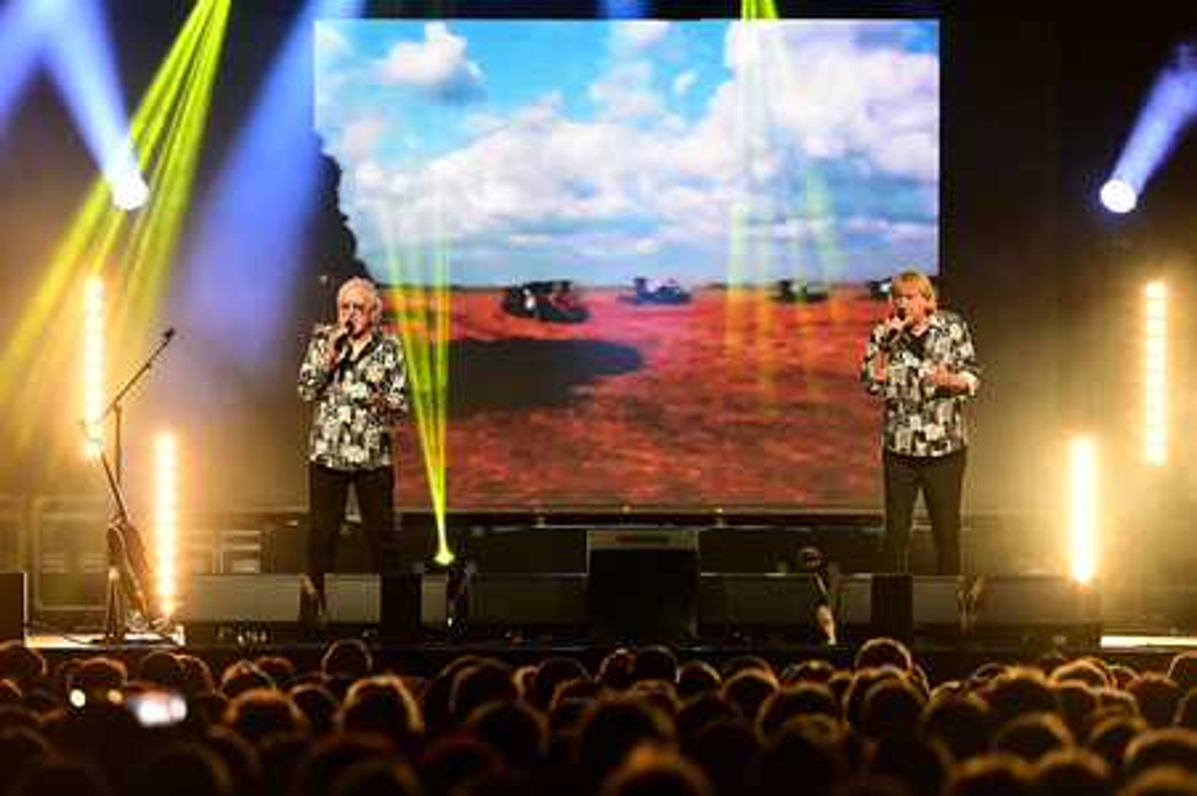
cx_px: 598
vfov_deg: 6.9
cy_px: 398
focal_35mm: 200
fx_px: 6645
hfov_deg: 10.3
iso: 3200
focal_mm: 200
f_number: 3.2
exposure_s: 1/400
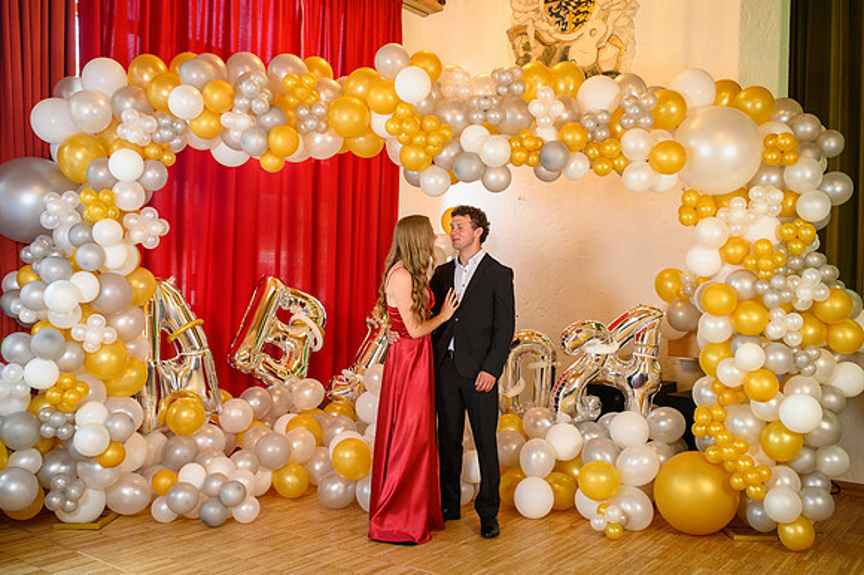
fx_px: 839
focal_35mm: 35
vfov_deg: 37.8
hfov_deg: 54.5
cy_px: 288
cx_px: 432
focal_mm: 35
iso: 1250
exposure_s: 1/100
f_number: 3.5
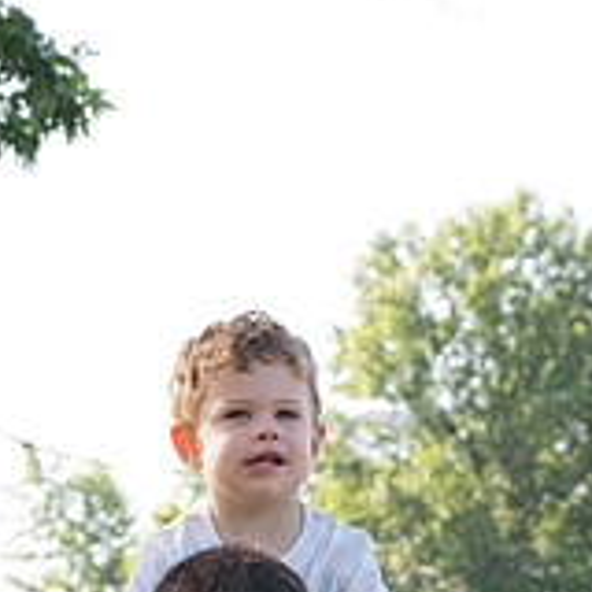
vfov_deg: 9.5
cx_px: 459
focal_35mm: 176
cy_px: 1043
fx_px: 3405
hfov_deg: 9.9
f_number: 6.3
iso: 400
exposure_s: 1/320
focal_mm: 57
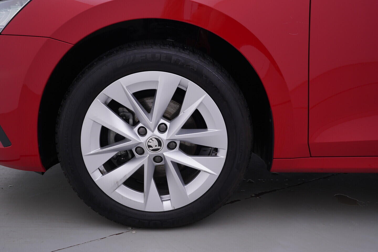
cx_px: 189
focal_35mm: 36
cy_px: 126
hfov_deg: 53.1
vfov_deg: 36.9
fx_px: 378
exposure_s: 1/60
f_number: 4
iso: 125
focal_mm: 24
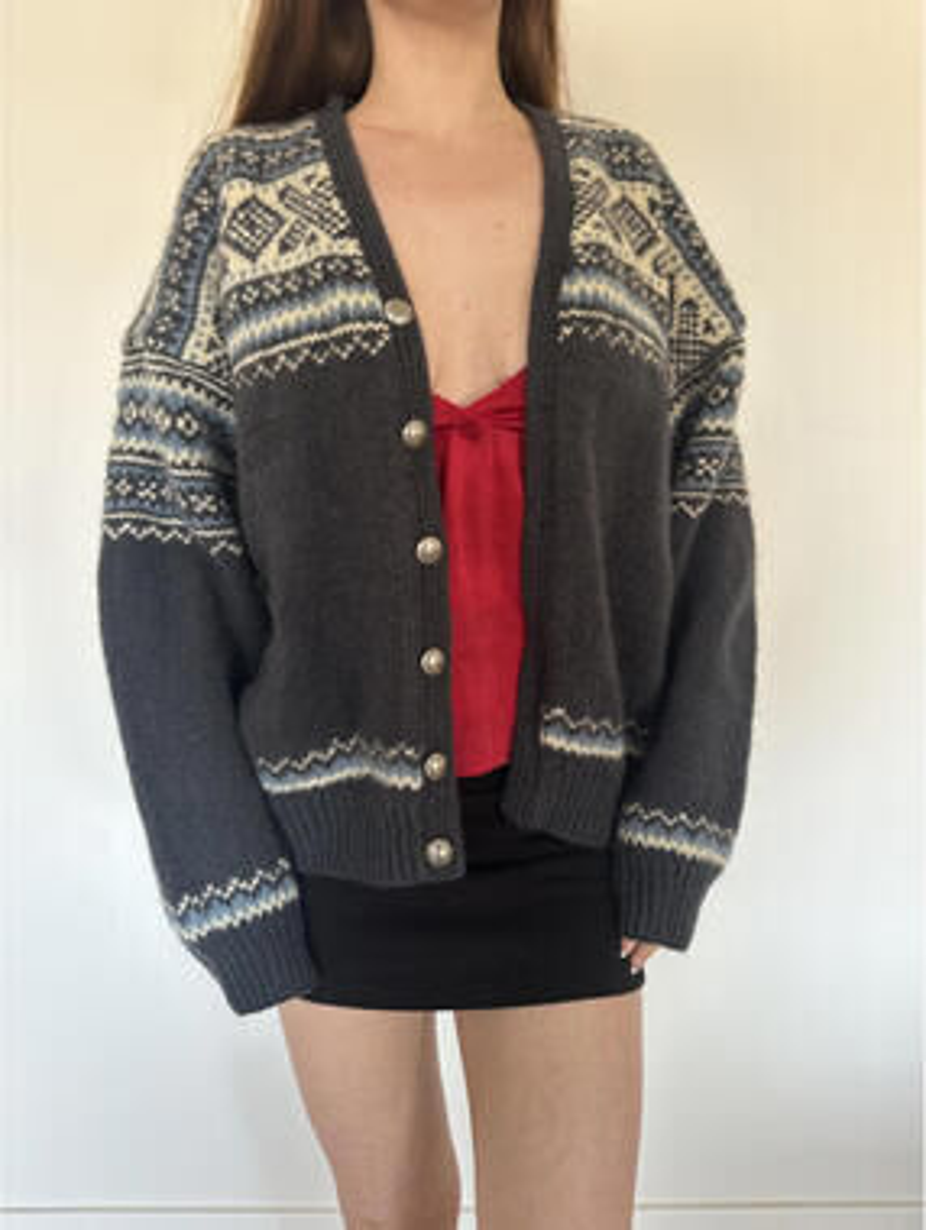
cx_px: 463
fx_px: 854
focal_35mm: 24
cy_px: 615
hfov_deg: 56.9
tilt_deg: -9.3
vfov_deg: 71.5
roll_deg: -0.3
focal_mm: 6.86
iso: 160
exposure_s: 1/60
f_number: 1.78
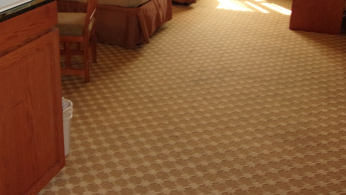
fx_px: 404
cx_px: 93
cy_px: 26
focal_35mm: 44
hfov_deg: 45.0
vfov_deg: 26.3
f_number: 3
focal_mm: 4.9
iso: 200
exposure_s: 1/34
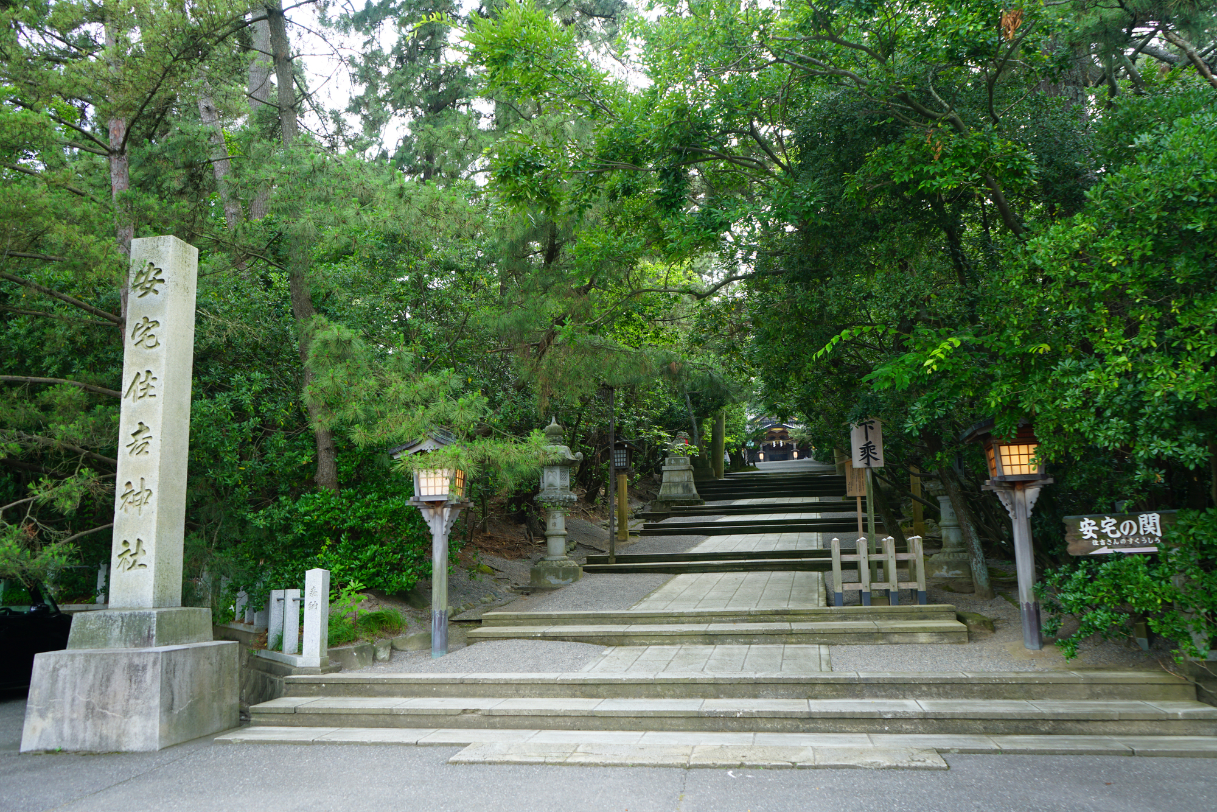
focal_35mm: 28
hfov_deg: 65.5
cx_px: 608
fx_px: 947
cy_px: 406
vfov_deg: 46.4
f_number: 5
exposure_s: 1/100
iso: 200
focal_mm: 28
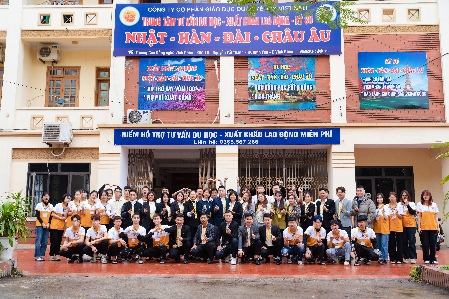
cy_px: 150
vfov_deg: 36.6
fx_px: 453
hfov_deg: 52.8
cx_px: 224
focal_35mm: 36
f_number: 4.5
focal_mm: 36.3
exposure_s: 1/100
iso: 200
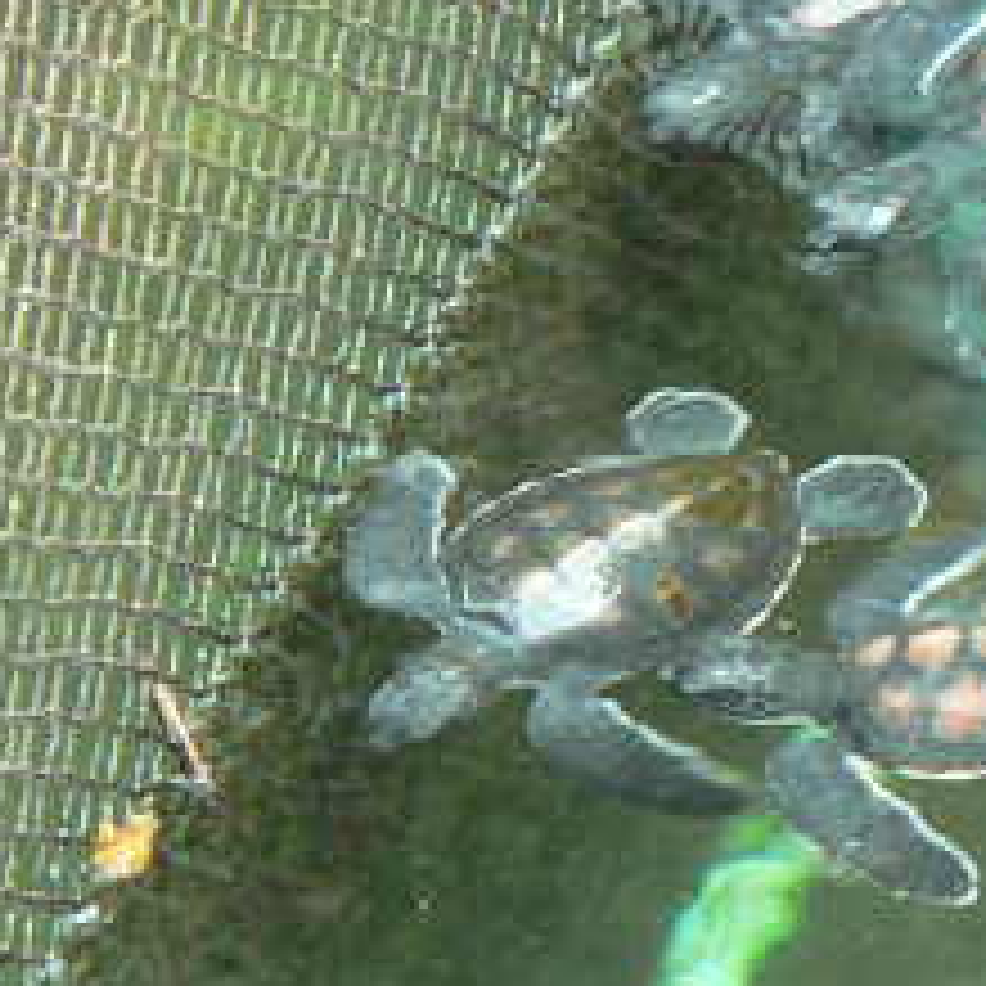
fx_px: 18240
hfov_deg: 3.1
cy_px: 797
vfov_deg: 3.1
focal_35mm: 566
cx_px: 482
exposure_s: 1/30
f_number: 3.3
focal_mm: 40.1
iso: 100
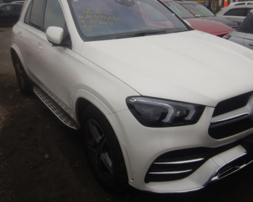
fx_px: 232
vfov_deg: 47.0
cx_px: 153
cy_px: 88
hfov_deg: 56.7
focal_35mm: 31
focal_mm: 4.3
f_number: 2.8
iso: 125
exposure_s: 1/400
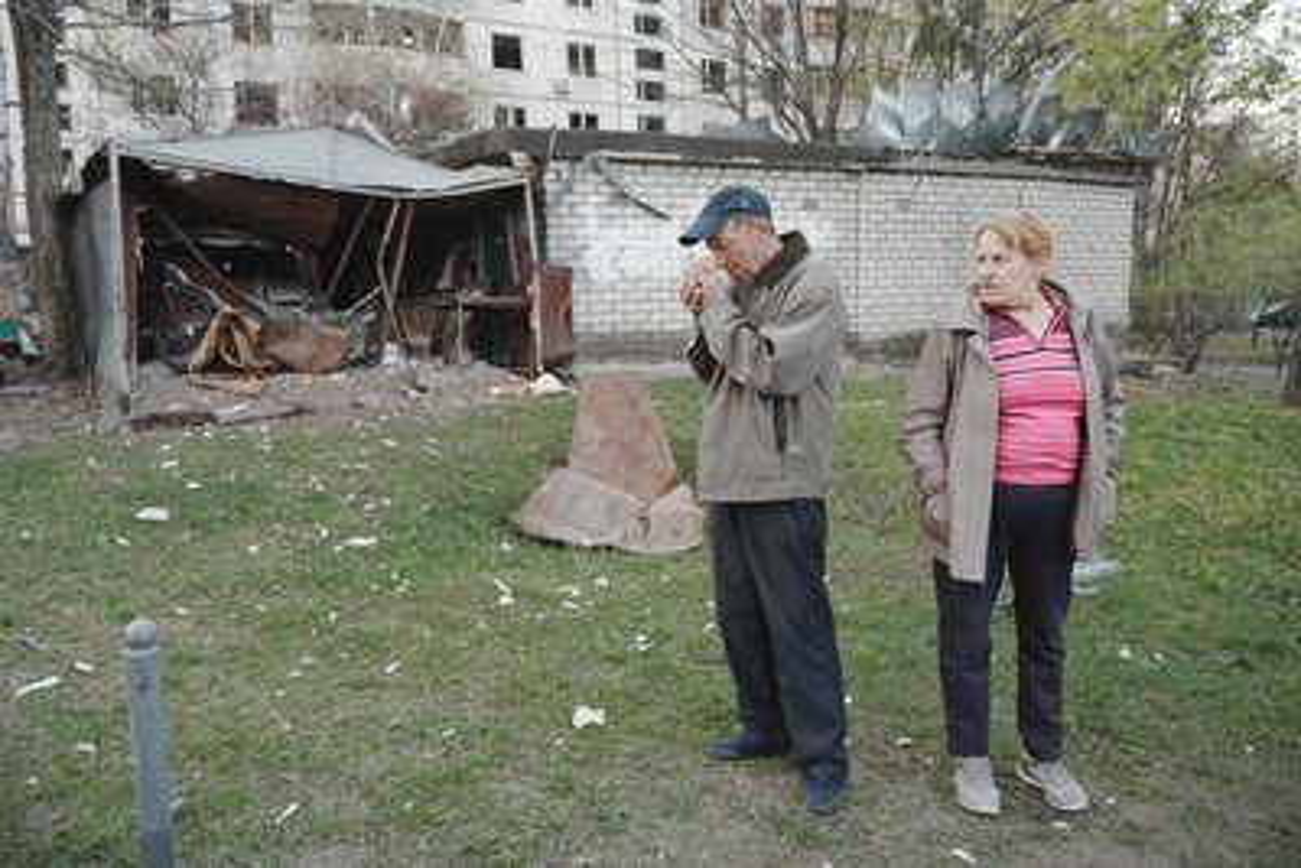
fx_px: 1012
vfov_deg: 46.4
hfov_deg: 65.5
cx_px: 650
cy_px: 434
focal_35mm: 28
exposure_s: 1/250
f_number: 4
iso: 400
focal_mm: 28
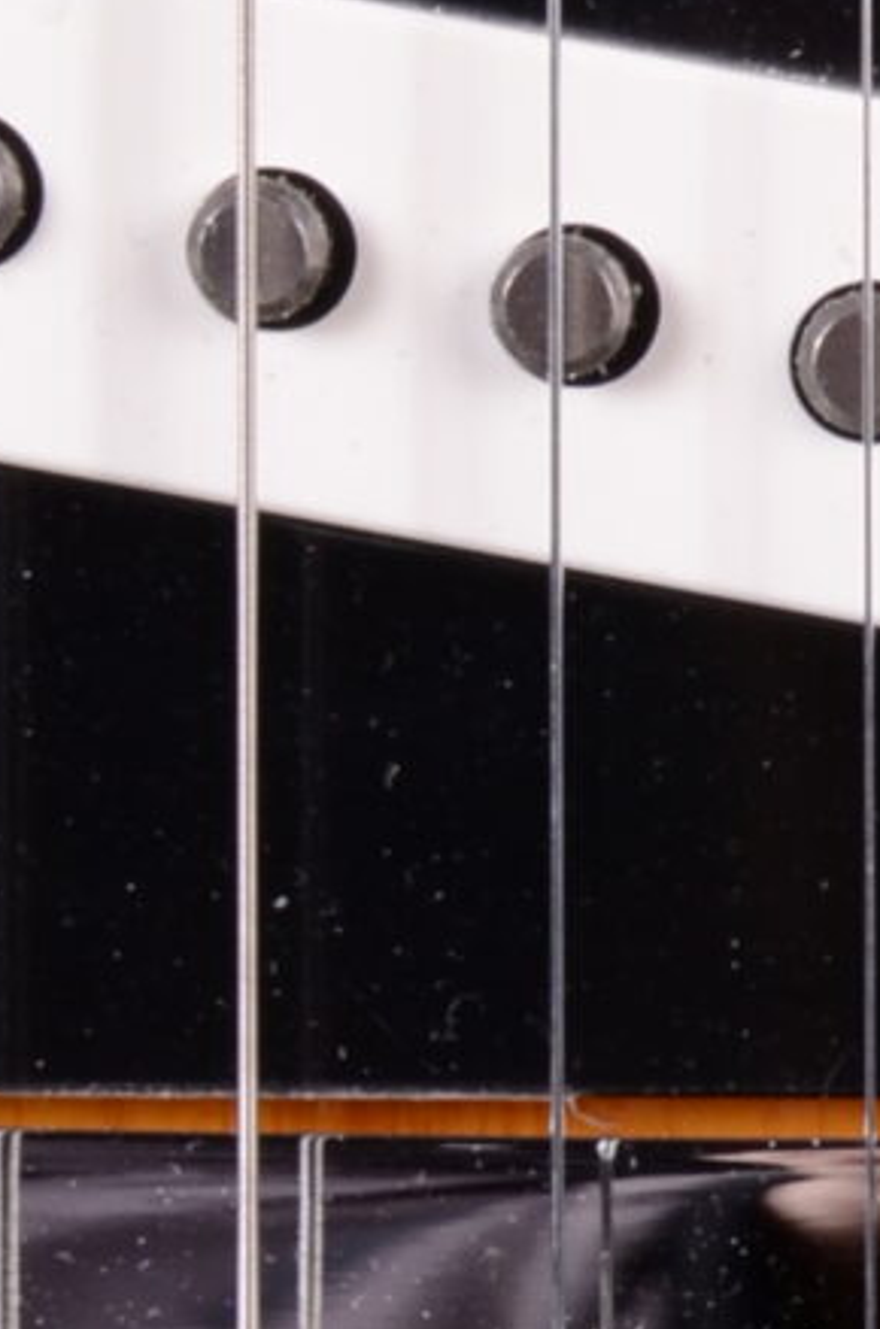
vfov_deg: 6.7
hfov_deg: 4.4
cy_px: 859
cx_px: 1994
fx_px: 11307
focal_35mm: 307
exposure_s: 1/200
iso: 200
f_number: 13
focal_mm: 35
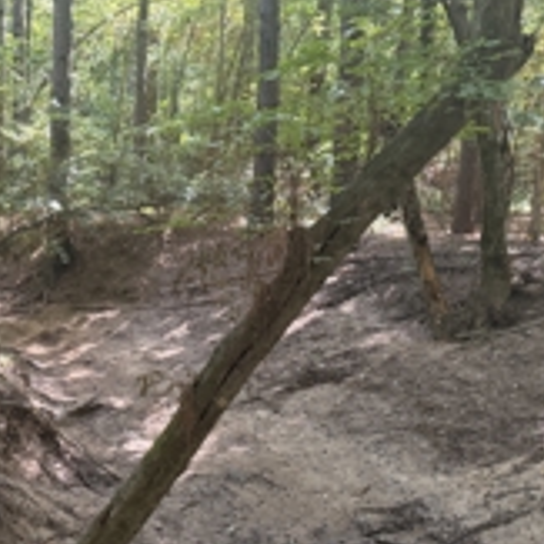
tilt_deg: -12.6
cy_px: 340
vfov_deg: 32.6
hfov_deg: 30.9
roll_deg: +0.3
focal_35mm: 52
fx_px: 925
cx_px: 27
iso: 200
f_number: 1.78
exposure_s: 1/105
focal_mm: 6.76
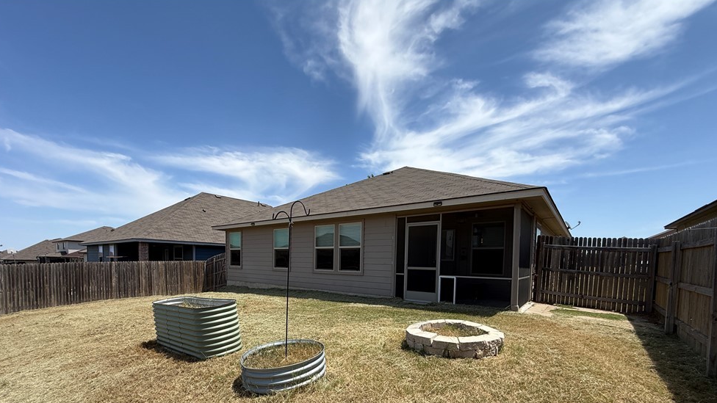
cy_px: 276
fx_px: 304
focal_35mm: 16
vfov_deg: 64.9
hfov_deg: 99.4
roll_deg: -0.2
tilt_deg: -0.8
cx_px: 354
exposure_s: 1/1534
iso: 50
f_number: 2.2
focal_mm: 2.22
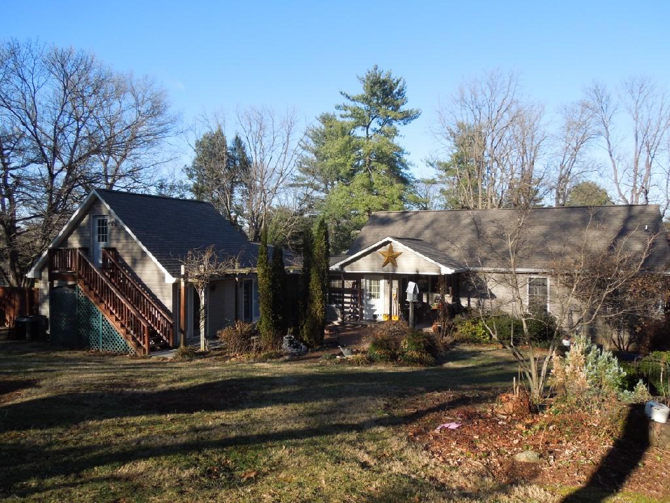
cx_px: 335
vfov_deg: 54.9
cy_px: 252
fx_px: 484
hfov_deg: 69.4
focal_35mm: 25
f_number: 3.3
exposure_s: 1/500
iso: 100
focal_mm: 4.5
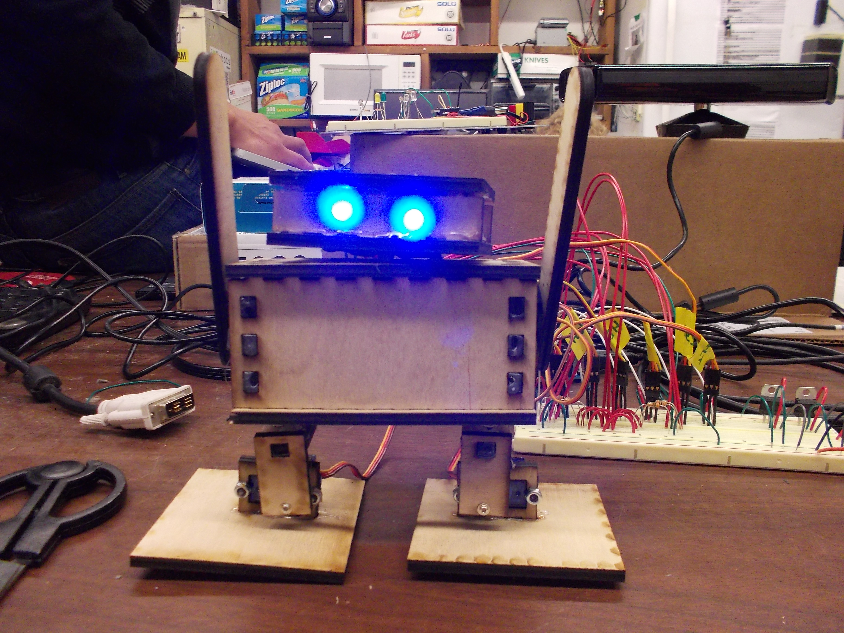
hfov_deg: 61.7
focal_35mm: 29
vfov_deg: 48.2
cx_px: 422
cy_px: 316
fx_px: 707
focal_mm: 4.1
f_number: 3.3
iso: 250
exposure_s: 1/25
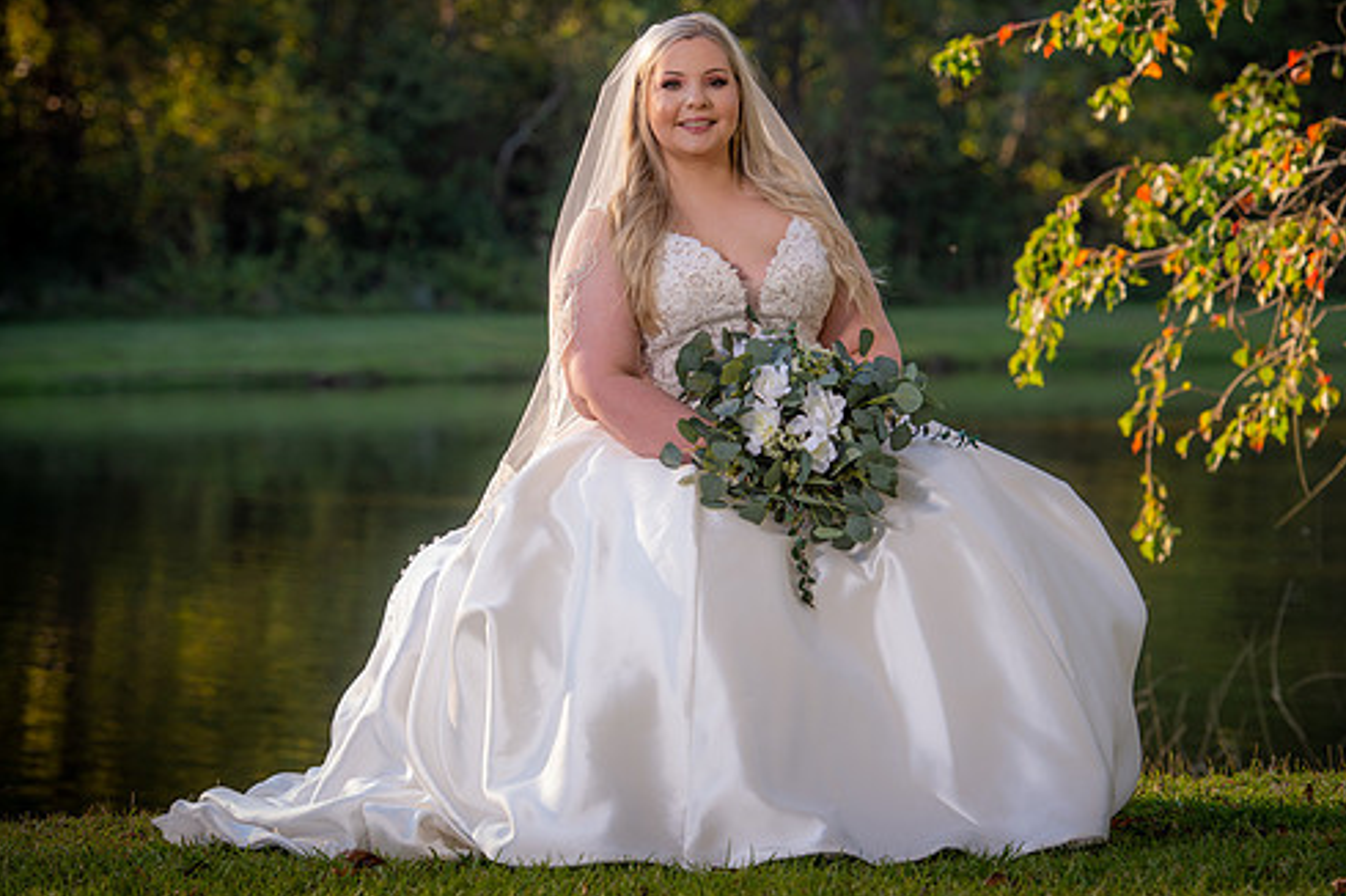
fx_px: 5305
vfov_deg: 9.6
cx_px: 744
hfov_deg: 14.5
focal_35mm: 142
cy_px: 396
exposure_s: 1/160
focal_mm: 120
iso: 125
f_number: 5
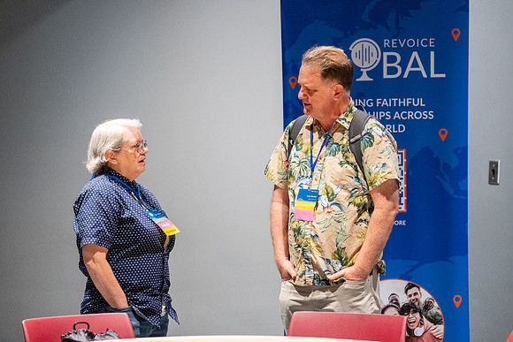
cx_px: 256
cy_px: 171
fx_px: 2181
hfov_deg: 13.4
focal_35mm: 153
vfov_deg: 9.0
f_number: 2.8
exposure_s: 1/150
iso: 6400
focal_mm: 102.2
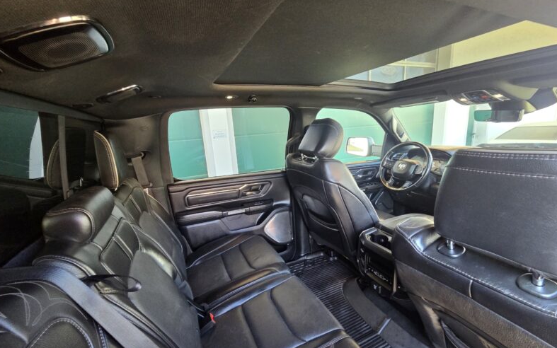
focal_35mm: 14
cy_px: 184
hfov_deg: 105.3
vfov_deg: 78.6
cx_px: 275
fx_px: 213
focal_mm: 2.2
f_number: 2.2
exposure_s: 1/50
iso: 400
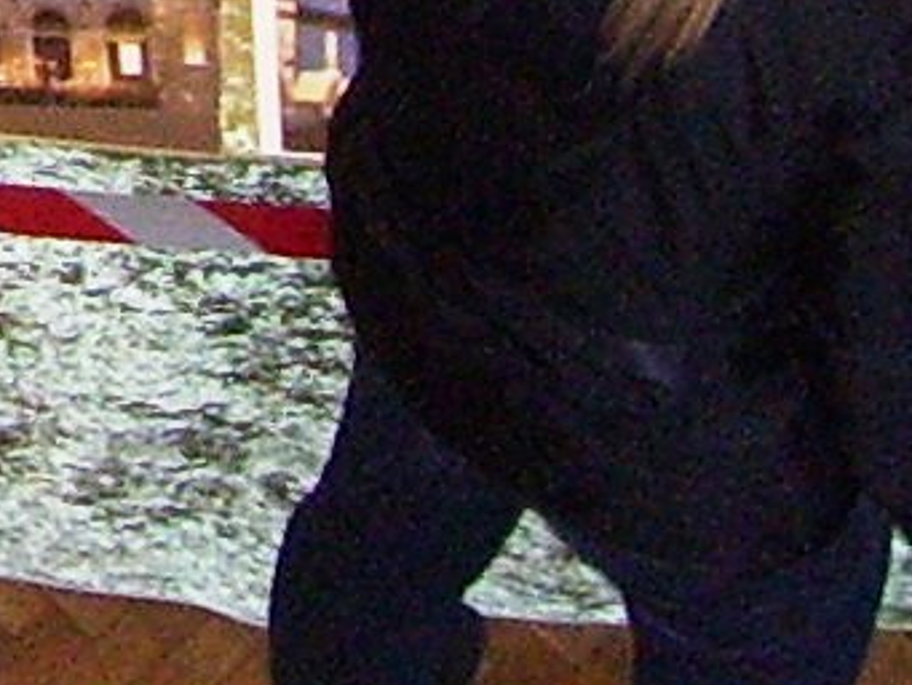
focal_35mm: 243
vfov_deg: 5.7
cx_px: -1377
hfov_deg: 7.5
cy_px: -1504
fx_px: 6404
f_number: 2.7
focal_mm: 6
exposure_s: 1/60
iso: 200
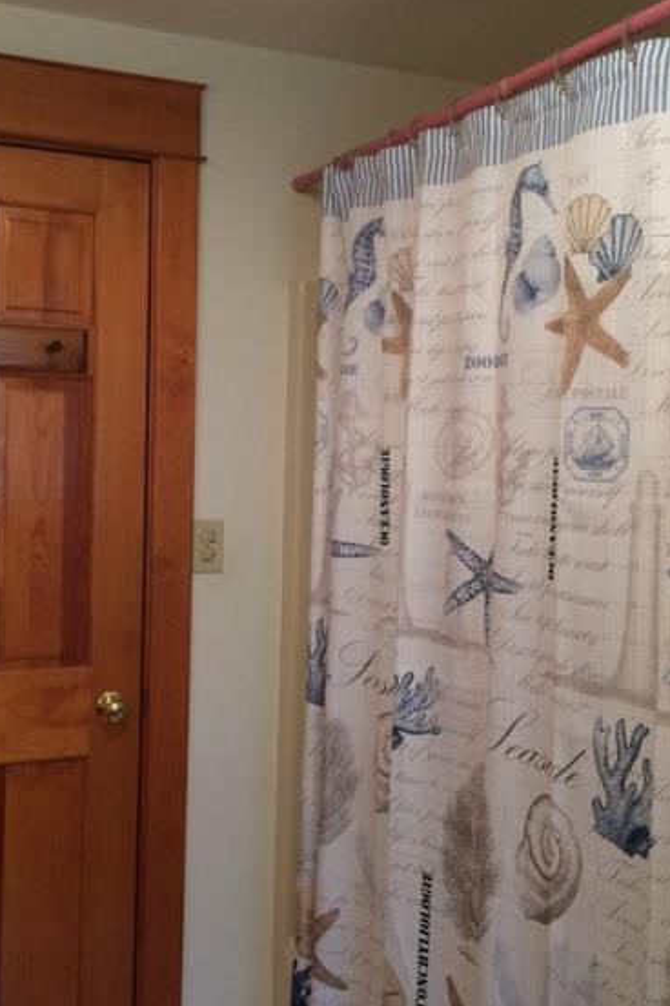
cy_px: 485
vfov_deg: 46.4
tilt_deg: -4.2
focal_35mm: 42
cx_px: 340
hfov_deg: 31.9
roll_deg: -1.0
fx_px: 1172
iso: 64
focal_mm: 4.15
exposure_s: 1/30
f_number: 2.2
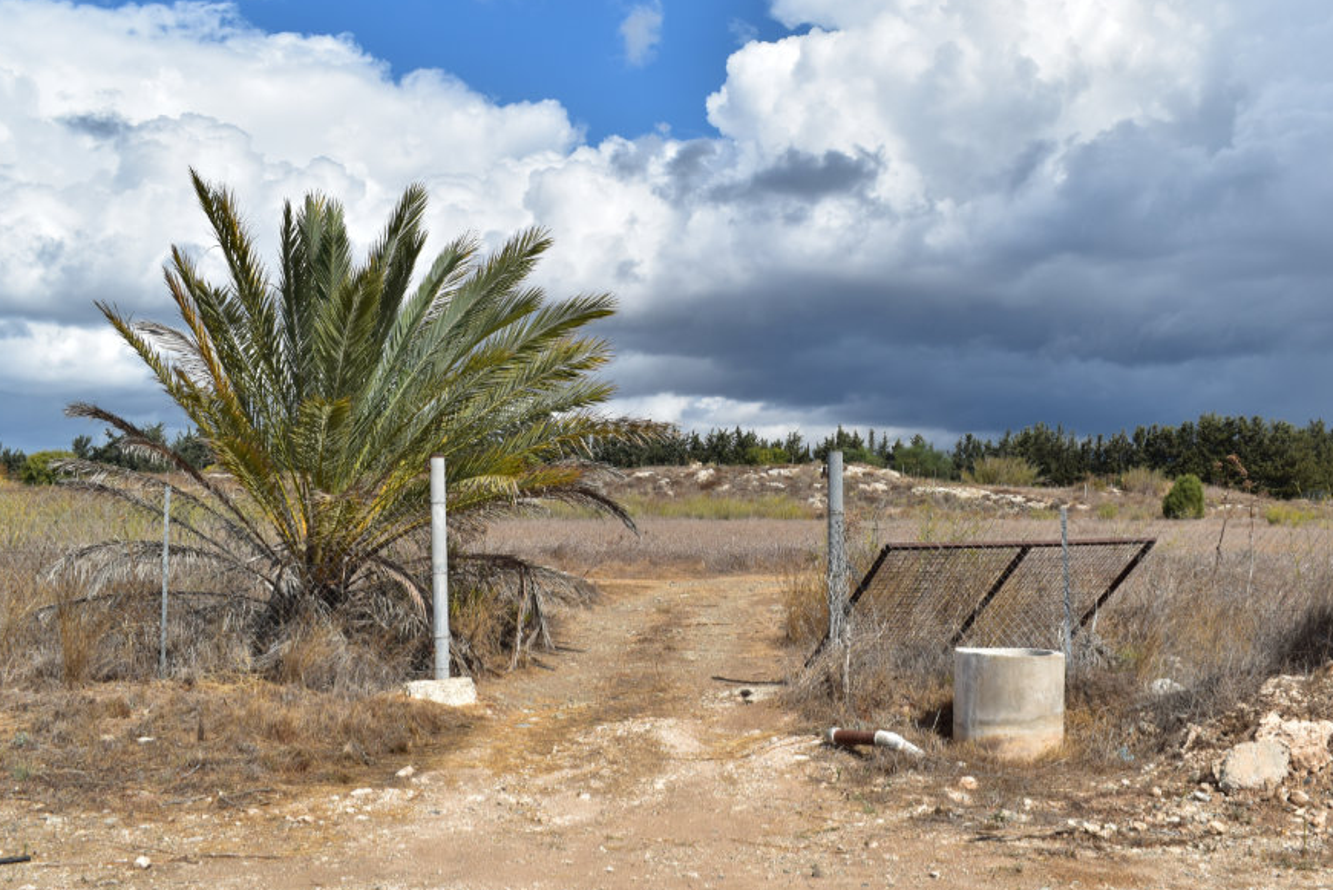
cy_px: 430
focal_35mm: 41
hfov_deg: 47.8
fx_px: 1504
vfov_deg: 33.0
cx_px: 726
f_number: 11
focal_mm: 23
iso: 200
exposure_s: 1/500
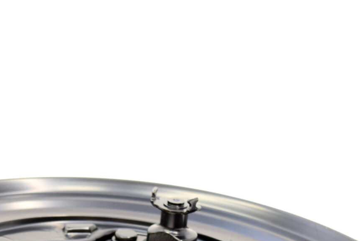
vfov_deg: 16.0
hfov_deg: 23.6
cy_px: 285
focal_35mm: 82
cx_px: 0
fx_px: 825
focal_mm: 23
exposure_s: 1/80
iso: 400
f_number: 4.5
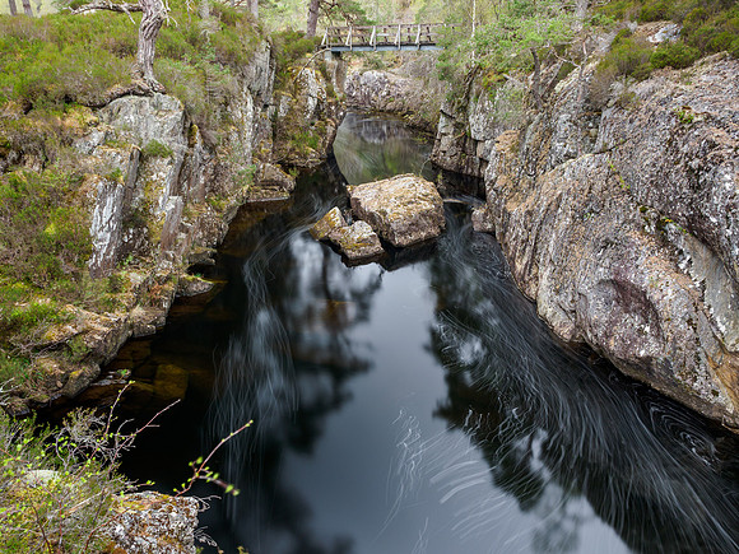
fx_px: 512
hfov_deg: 71.6
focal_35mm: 24
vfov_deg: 56.8
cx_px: 370
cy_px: 277
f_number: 7.1
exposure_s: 20
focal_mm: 12
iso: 200
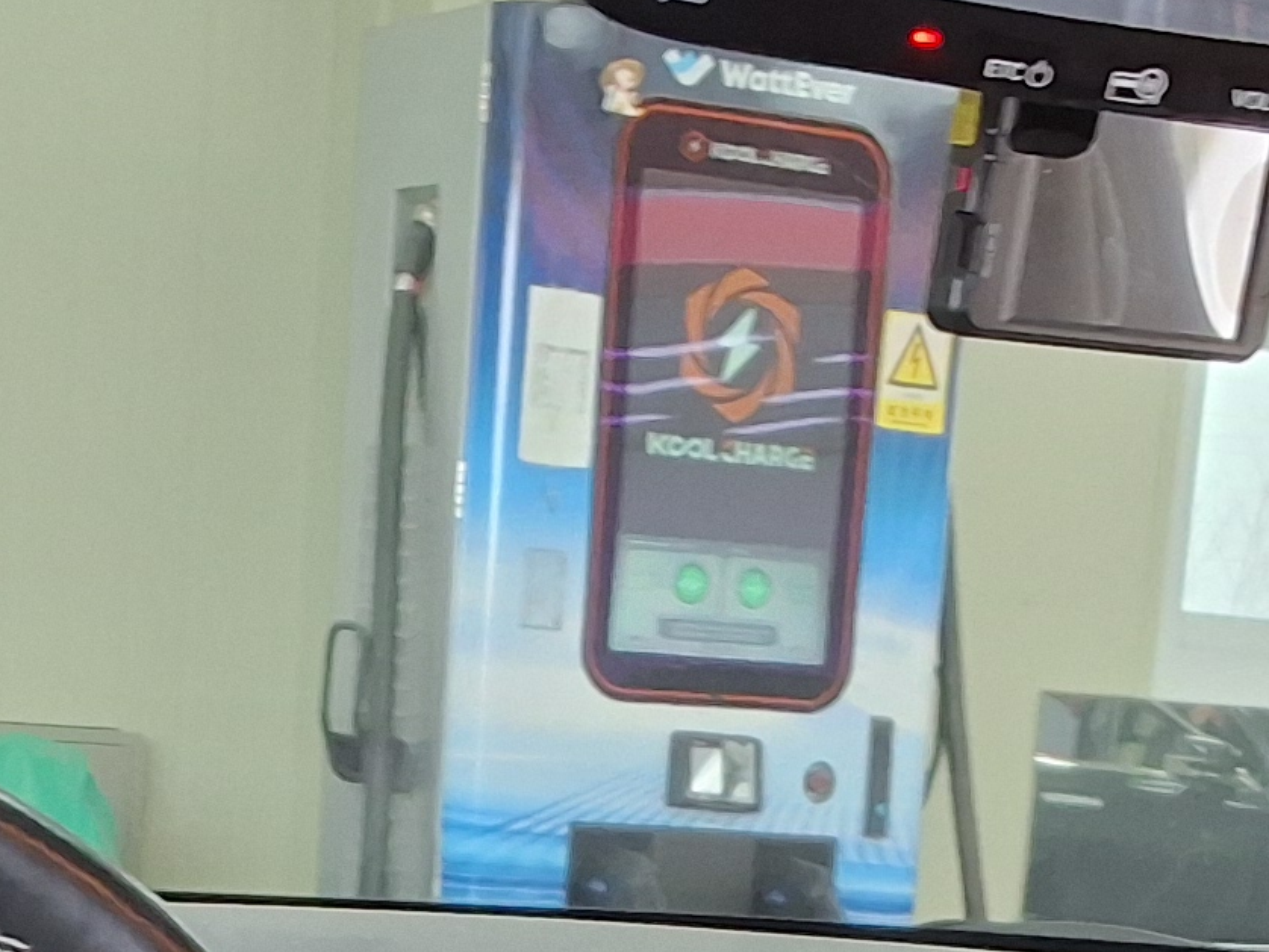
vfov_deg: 12.8
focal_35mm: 109
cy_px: 1509
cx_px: 542
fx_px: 3997
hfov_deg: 18.0
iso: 80
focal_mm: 2.91
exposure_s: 1/40
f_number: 1.9
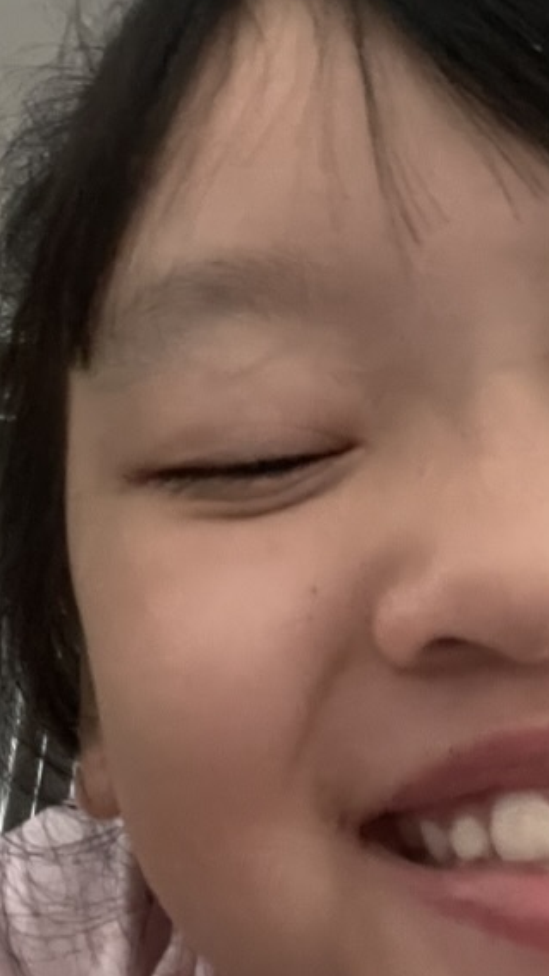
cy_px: 275
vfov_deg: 34.9
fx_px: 1527
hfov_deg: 20.3
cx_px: 351
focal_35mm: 59
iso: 1000
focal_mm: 2.71
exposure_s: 1/15
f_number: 2.2
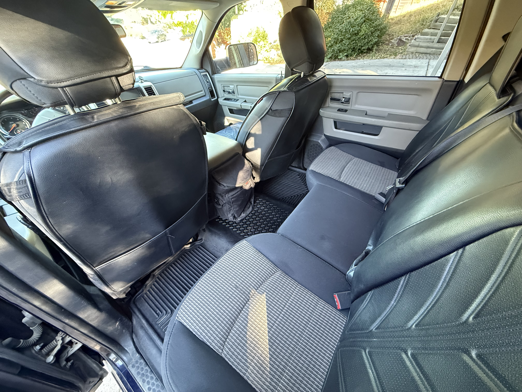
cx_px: 261
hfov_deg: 102.1
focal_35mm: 14
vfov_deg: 85.7
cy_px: 196
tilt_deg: -45.4
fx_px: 211
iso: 800
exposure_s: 1/60
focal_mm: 2.22
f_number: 2.2
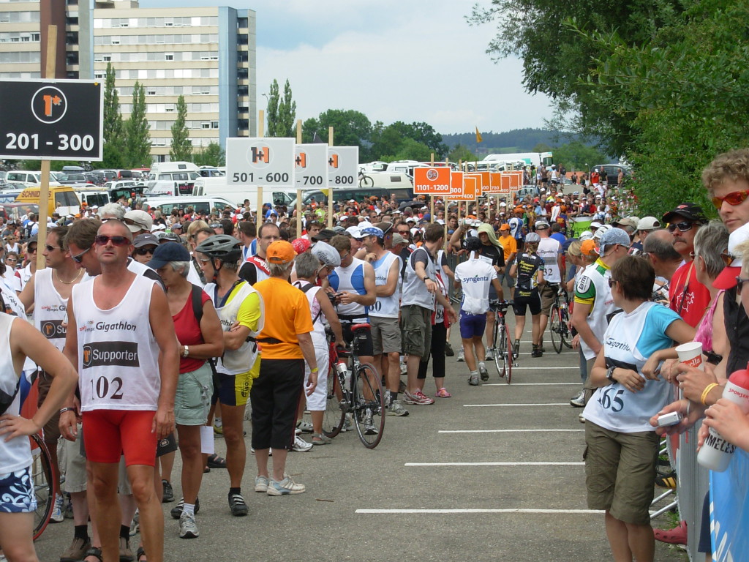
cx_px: 374
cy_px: 281
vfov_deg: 18.0
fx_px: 1774
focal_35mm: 82
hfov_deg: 23.8
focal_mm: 13.5
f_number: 3.7
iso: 50
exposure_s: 1/609
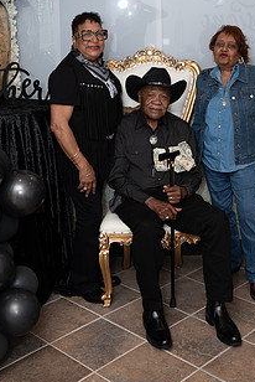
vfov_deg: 36.5
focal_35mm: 54
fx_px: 572
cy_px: 134
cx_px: 171
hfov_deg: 25.0
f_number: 4
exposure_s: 1/125
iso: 200
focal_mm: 37
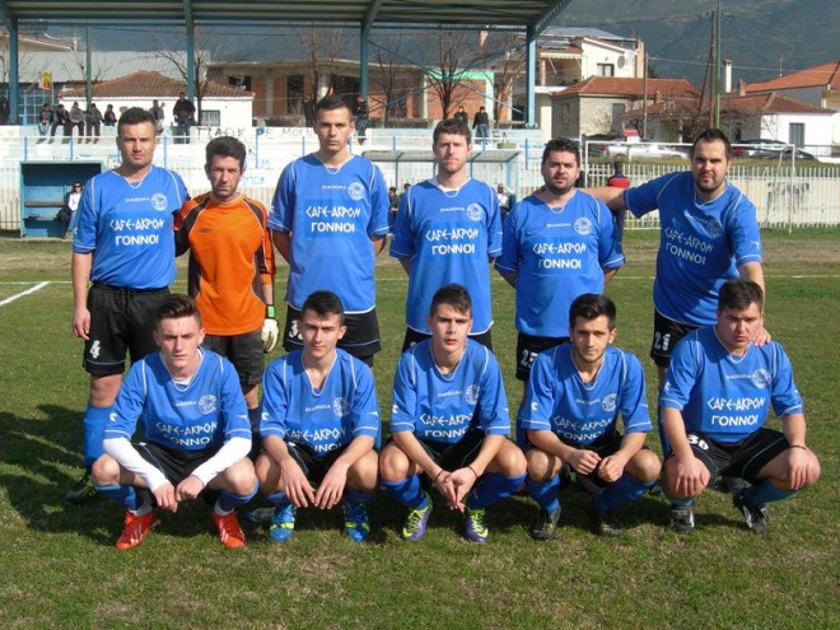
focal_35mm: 51
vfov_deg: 28.6
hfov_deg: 37.5
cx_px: 420
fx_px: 1238
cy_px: 315
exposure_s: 1/470
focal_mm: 10.6
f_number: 5.4
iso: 50
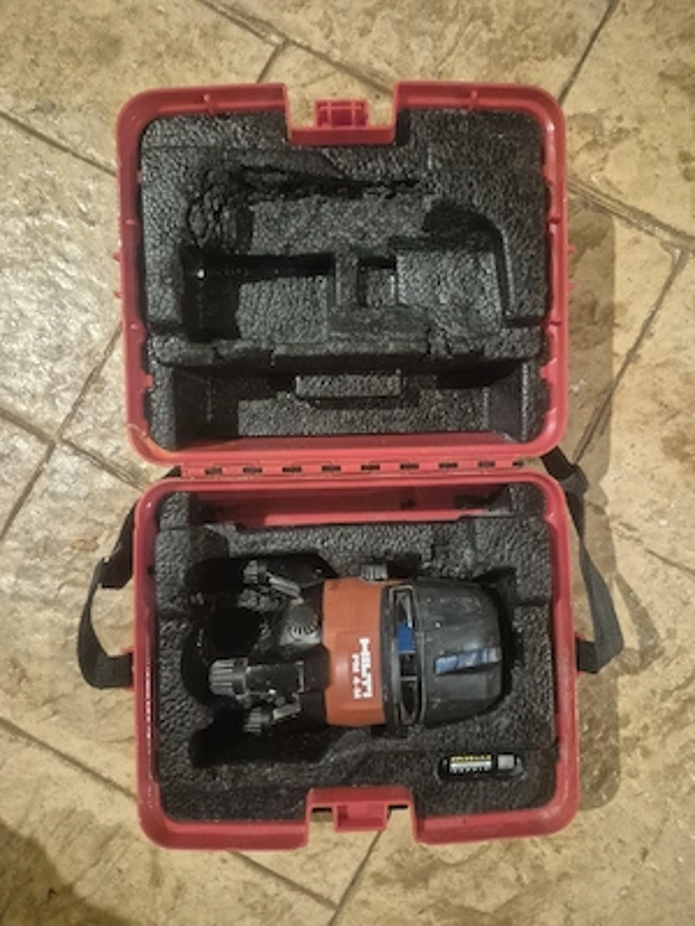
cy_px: 463
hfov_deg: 58.9
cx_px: 348
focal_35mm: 23
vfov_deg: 73.9
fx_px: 616
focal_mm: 5.4
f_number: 1.8
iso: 1600
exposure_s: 1/33
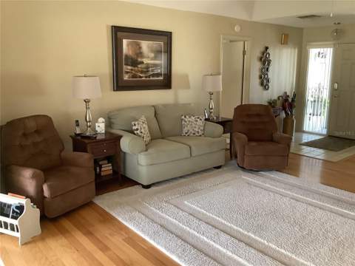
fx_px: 318
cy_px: 133
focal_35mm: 31
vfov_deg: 45.4
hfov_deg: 58.4
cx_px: 178
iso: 250
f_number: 2.4
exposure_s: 1/40
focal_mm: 3.3
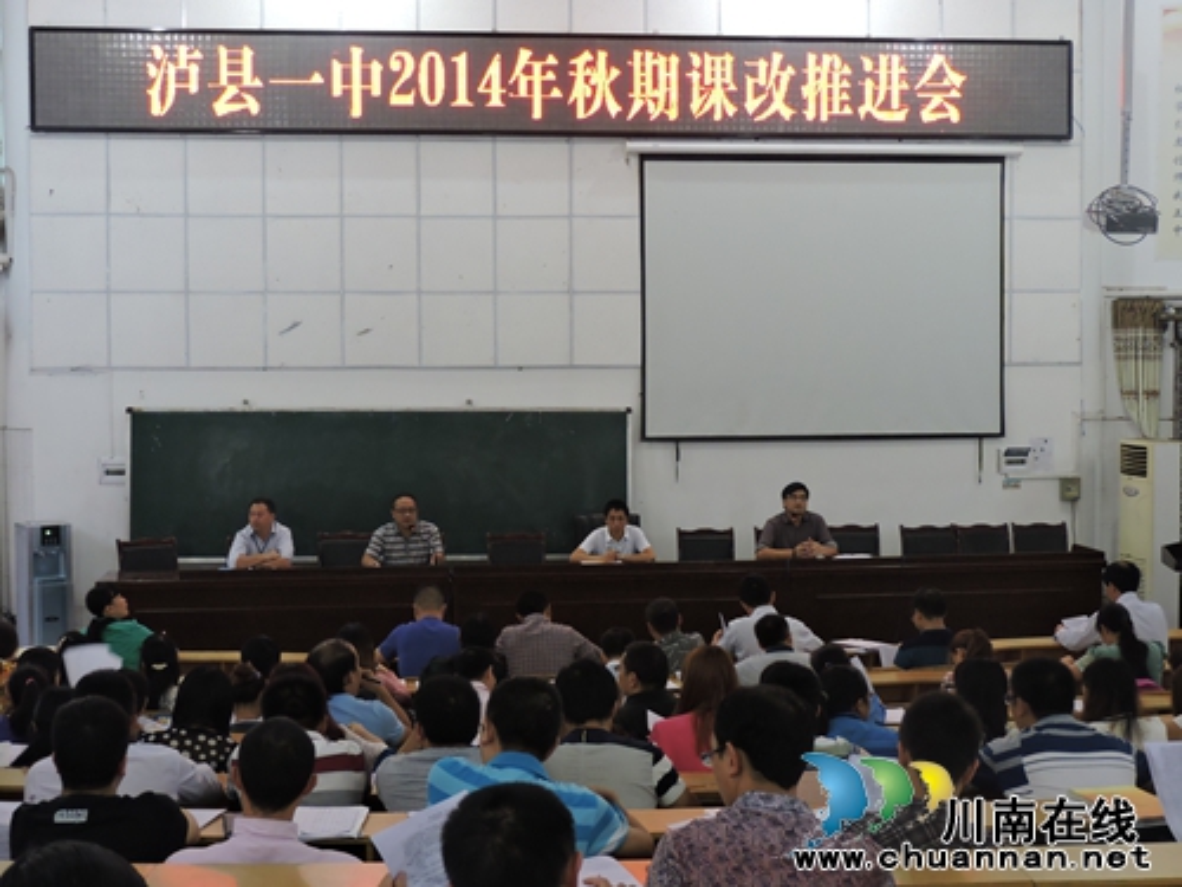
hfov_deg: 38.2
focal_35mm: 50
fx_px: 1707
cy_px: 444
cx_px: 591
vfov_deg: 29.1
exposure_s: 1/13
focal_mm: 8.9
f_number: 3.6
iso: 560
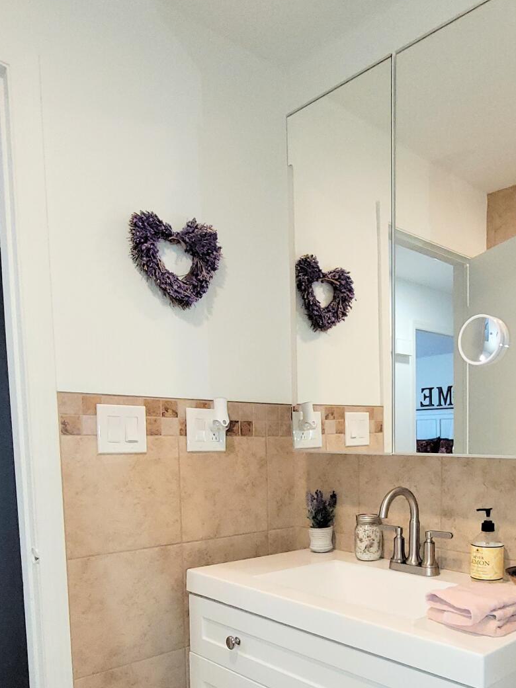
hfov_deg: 50.8
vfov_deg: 66.6
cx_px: 429
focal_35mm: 25
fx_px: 497
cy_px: 482
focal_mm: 1.74
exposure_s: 1/60
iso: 250
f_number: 2.2
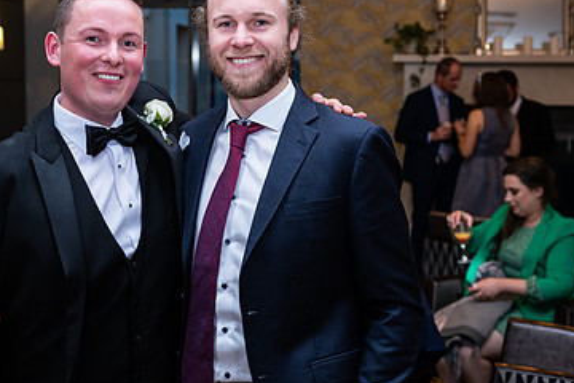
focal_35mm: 58
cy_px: 149
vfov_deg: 23.3
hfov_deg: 34.4
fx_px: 925
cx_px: 230
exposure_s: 1/160
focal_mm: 36
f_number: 3.5
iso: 640
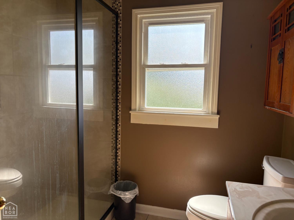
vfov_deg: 53.1
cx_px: 147
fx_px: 221
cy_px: 110
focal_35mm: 26
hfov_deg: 67.3
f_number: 1.6
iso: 64
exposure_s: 1/228
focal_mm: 5.96
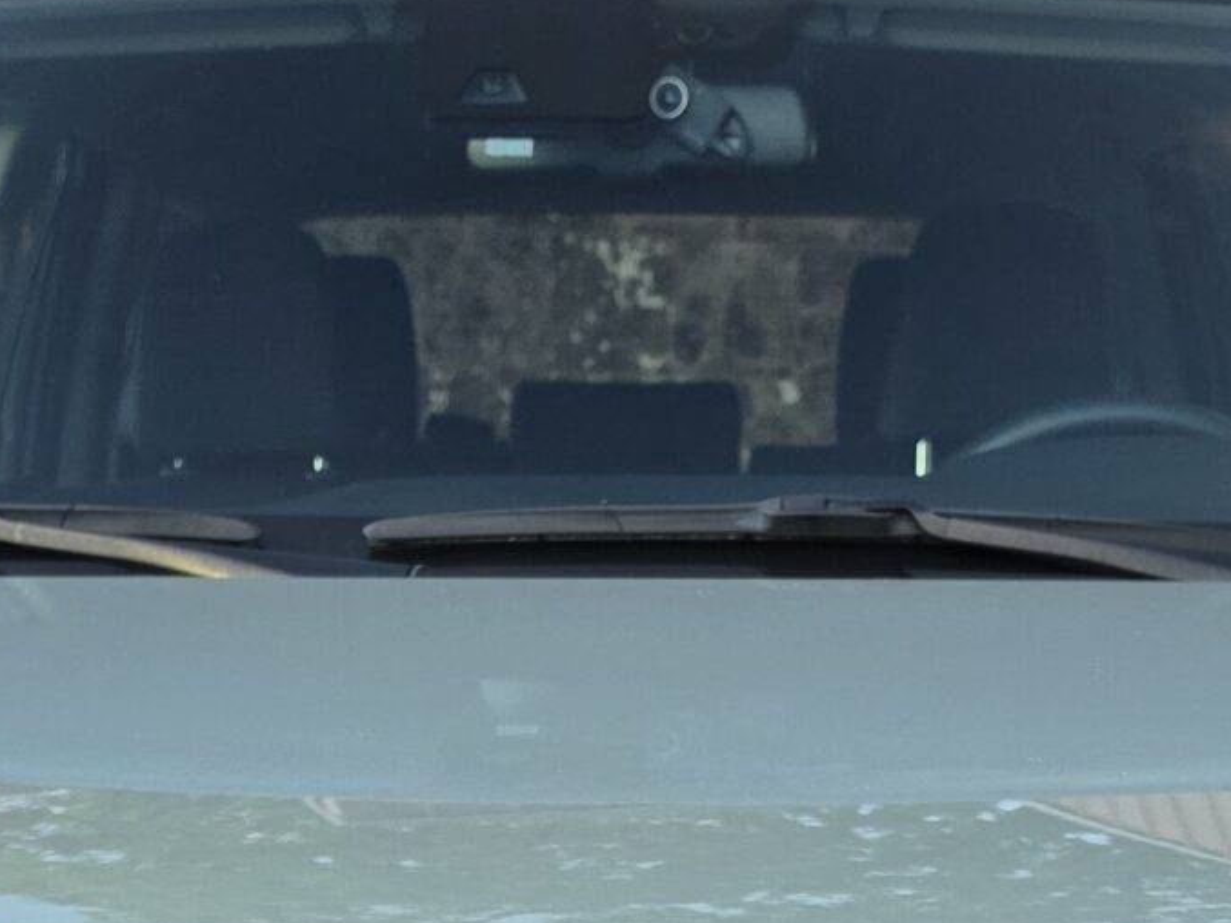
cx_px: 622
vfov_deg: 15.3
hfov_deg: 22.5
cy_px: 1499
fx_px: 3094
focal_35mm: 87
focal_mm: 6.5
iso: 100
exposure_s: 1/120
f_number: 1.4
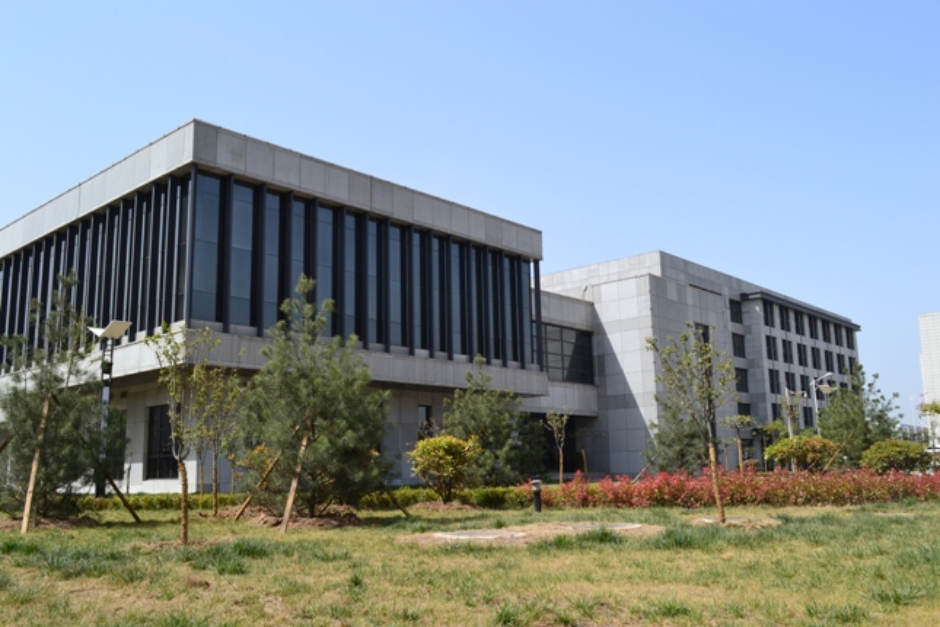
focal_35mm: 33
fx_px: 862
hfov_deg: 57.2
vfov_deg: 40.0
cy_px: 314
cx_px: 470
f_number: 10
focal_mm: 22
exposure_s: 1/320
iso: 400
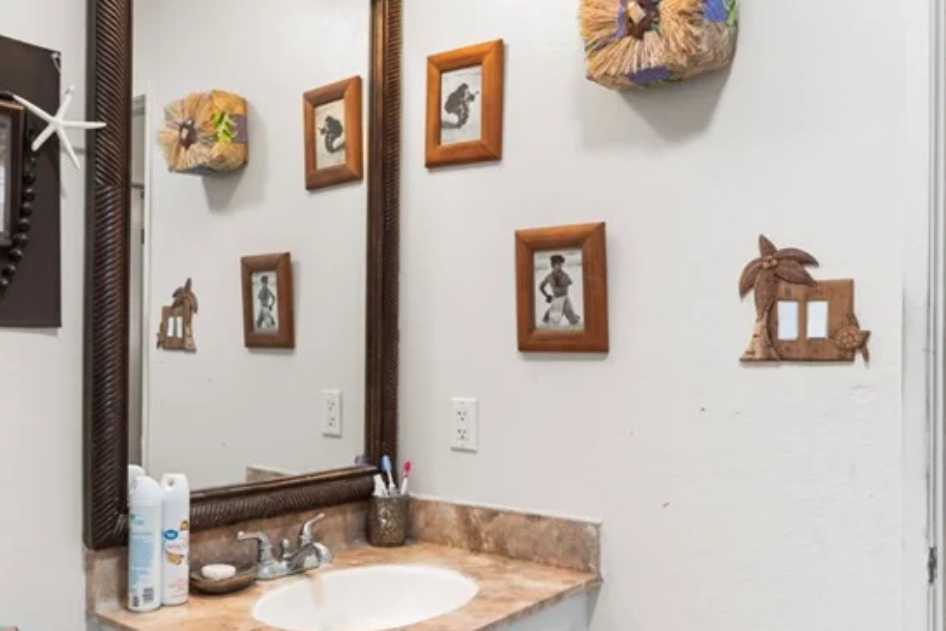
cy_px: 350
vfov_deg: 41.1
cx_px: 416
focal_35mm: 32
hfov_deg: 58.5
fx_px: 841
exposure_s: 1/15
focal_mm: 17
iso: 500
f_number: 8
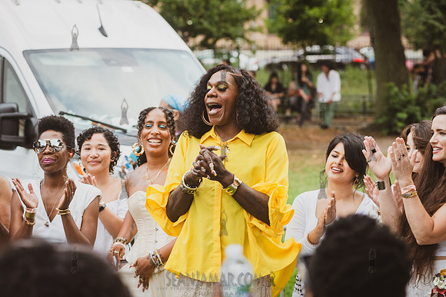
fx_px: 1391
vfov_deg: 12.2
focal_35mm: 112
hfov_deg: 18.2
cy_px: 148
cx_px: 223
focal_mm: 112
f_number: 5
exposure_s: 1/320
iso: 2000
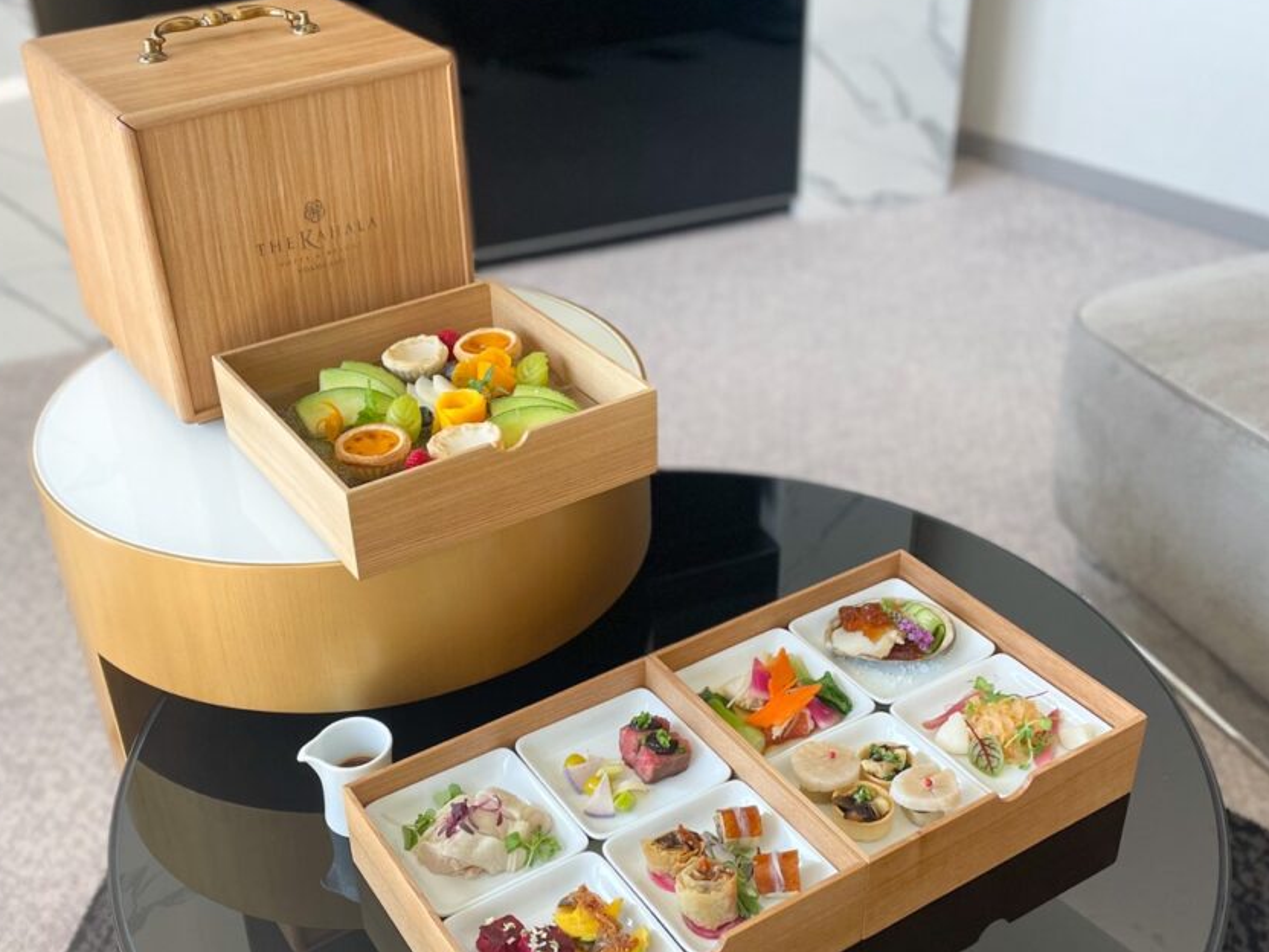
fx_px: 1173
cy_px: 563
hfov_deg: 56.8
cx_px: 589
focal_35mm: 32
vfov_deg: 44.0
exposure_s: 1/120
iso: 100
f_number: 1.6
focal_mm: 4.2
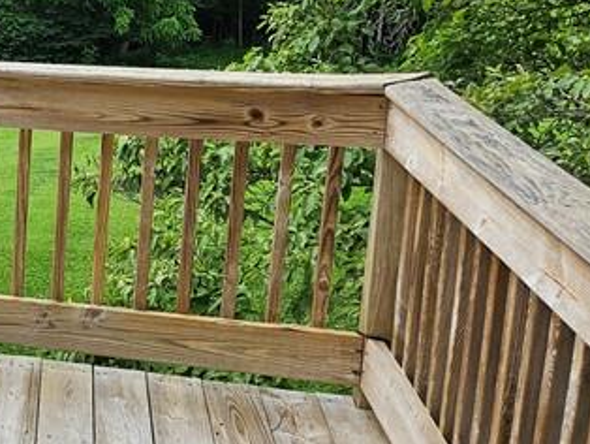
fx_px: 1279
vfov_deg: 19.5
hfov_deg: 21.7
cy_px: 102
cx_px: -297
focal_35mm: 75
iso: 40
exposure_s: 1/441
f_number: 1.8
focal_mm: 5.4
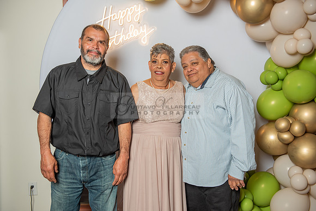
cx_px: 158
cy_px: 106
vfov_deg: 29.9
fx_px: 395
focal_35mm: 45
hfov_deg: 43.6
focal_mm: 45
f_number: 4
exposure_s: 1/160
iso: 200
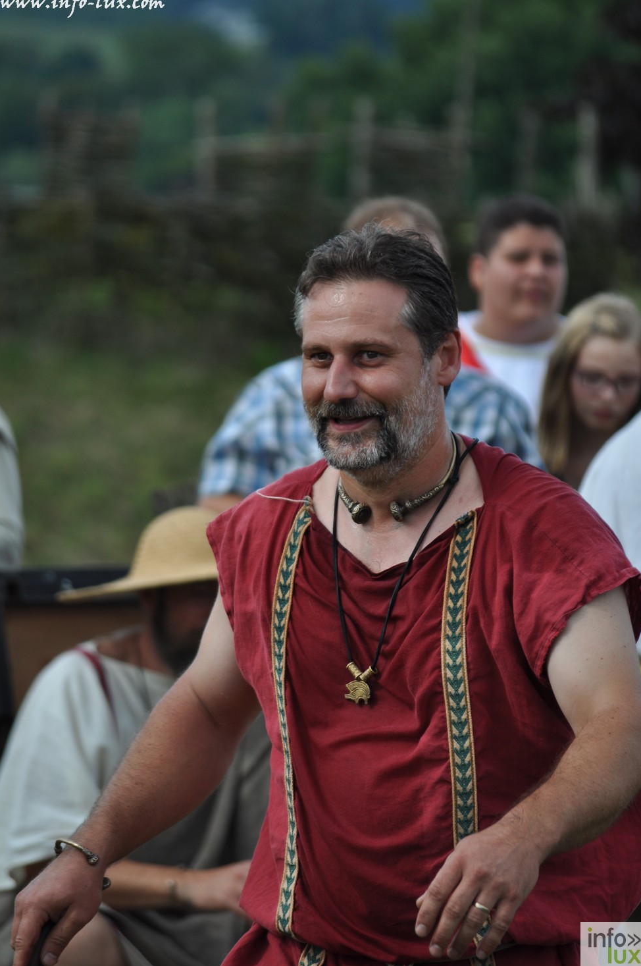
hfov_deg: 4.5
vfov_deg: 6.7
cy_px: 484
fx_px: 8222
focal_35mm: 307
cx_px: 326
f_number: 5.6
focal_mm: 200
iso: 200
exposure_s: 1/500
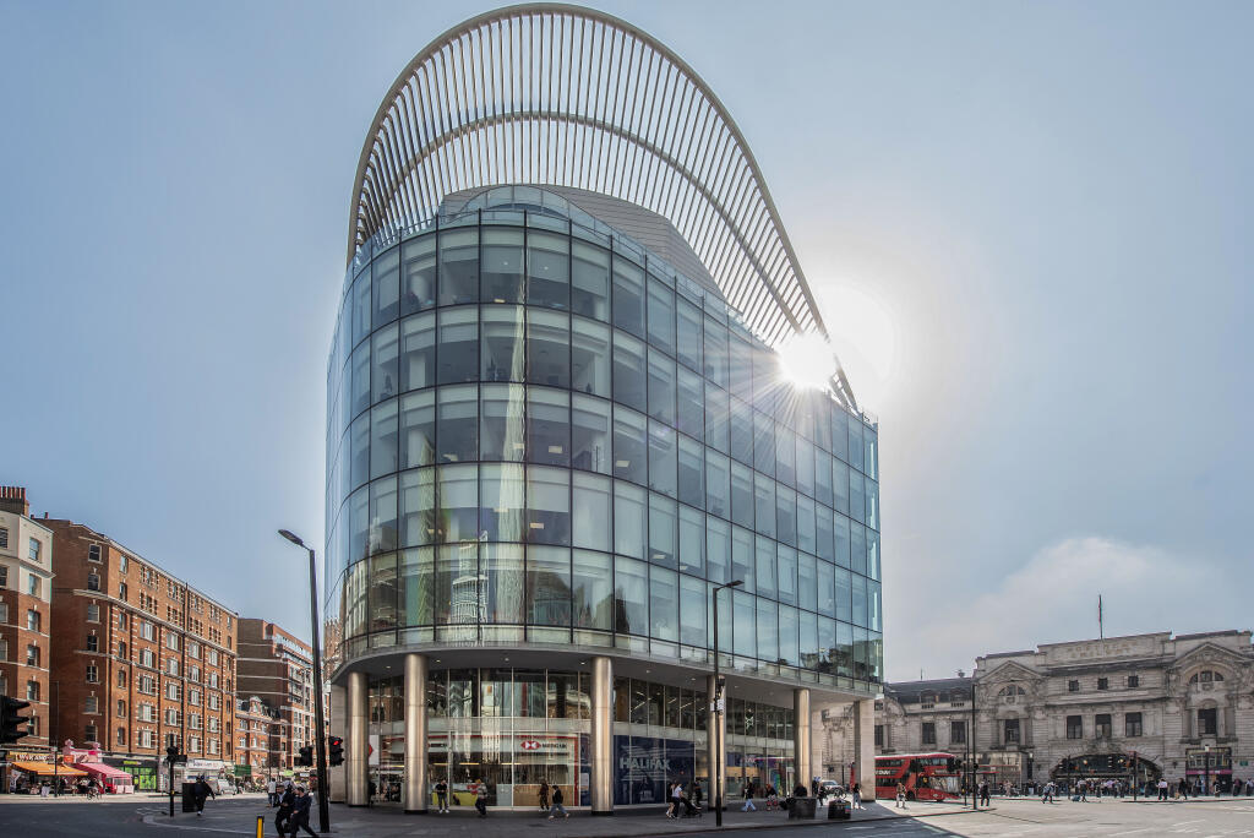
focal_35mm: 15
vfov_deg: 77.4
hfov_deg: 100.4
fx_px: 523
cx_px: 627
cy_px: 419
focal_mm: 15
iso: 400
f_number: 8
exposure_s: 1/1000
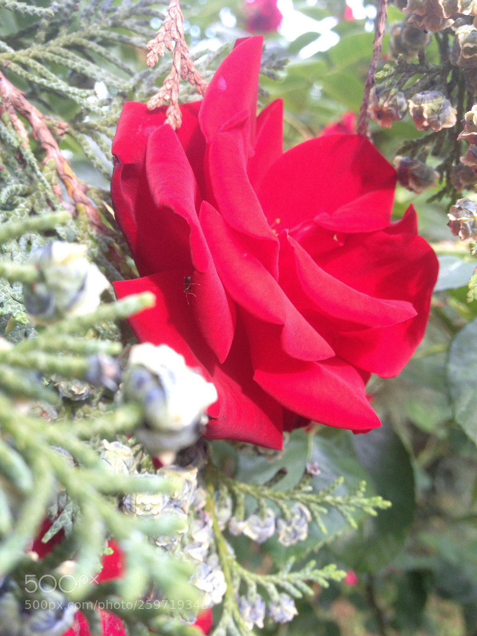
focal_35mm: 35
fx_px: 643
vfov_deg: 52.6
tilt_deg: -4.0
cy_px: 318
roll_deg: -6.5
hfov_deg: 40.7
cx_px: 238
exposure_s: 1/120
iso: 80
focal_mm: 4.28
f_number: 2.4
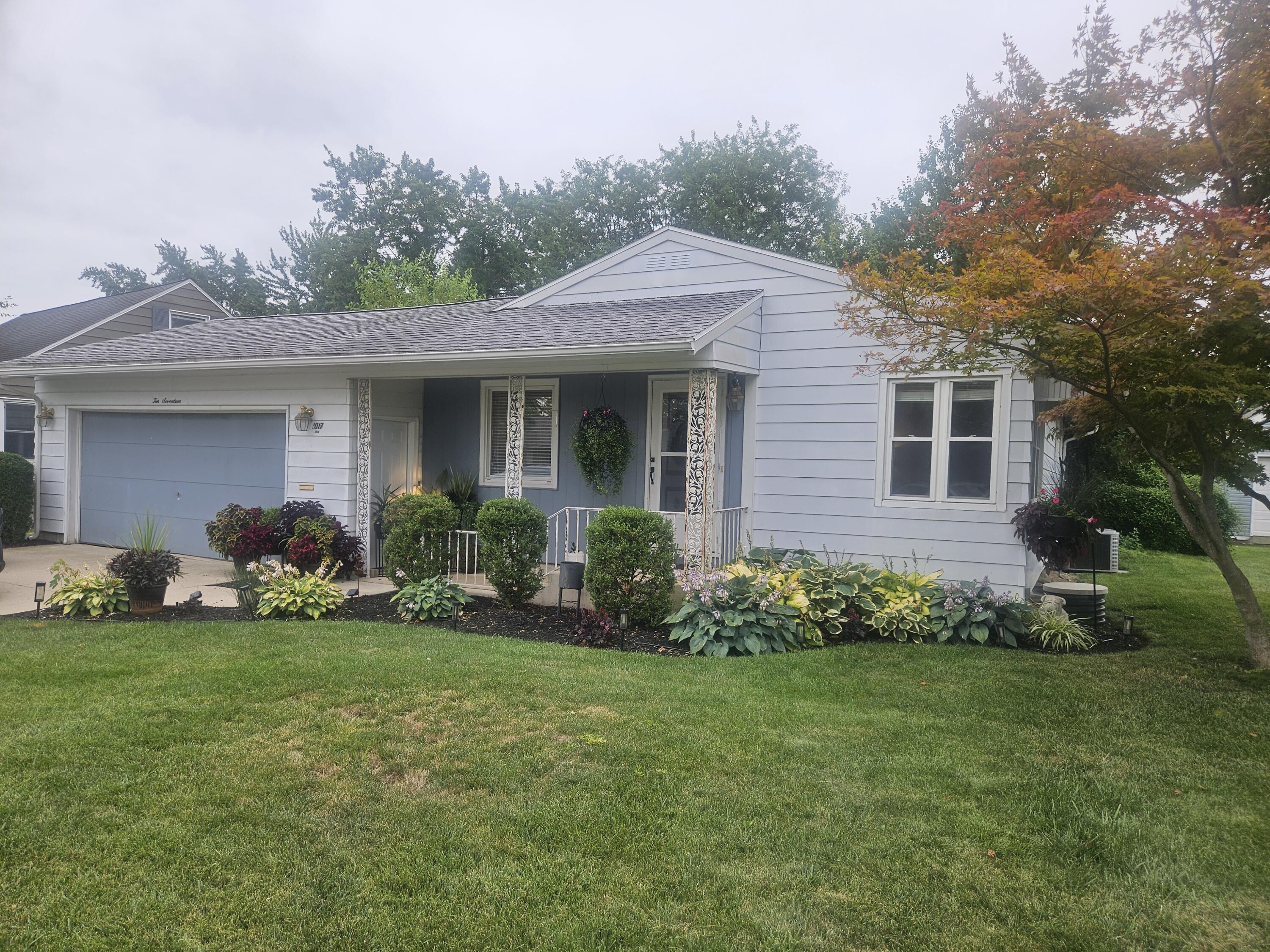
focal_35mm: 23
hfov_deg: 73.9
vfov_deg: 58.9
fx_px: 844
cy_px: 476
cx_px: 635
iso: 25
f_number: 1.8
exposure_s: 1/133
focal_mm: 5.4
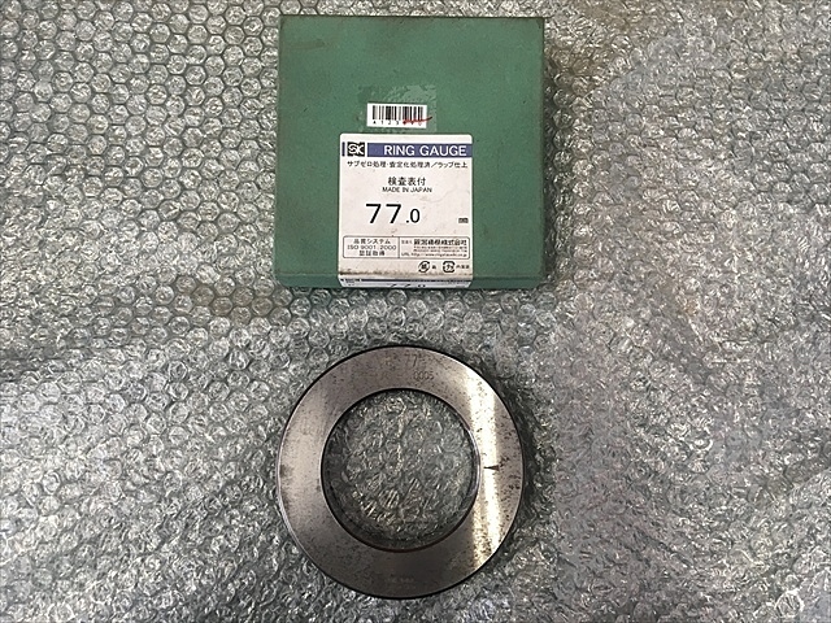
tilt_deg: -83.4
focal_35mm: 29
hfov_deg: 61.7
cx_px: 416
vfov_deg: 48.2
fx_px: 696
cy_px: 312
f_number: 2.2
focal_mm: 4.15
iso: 64
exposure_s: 1/30
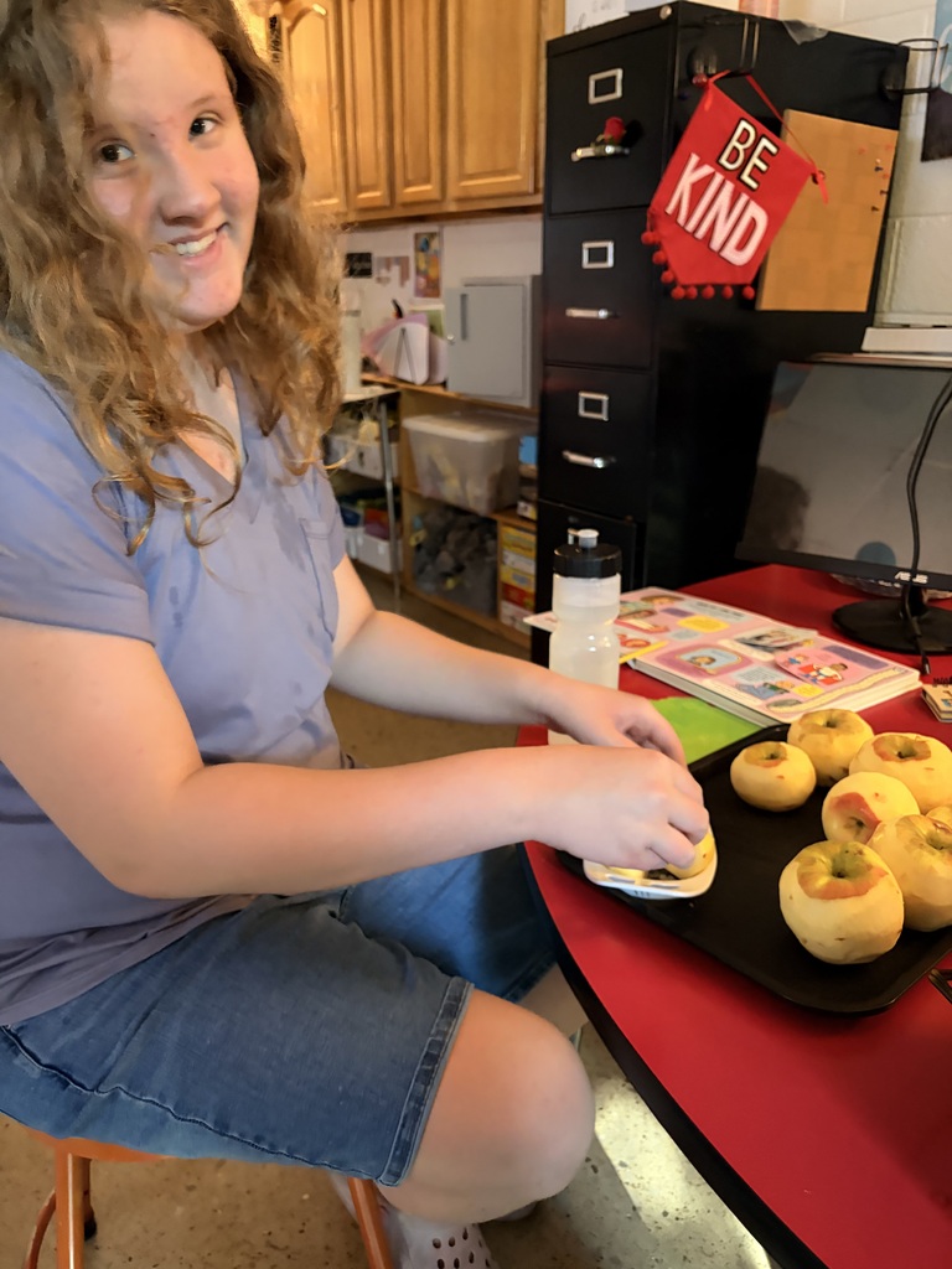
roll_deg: +0.3
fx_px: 953
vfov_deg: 67.3
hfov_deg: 53.1
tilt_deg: -18.4
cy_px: 634
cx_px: 476
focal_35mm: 26
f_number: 1.6
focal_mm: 5.96
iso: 800
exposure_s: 1/30
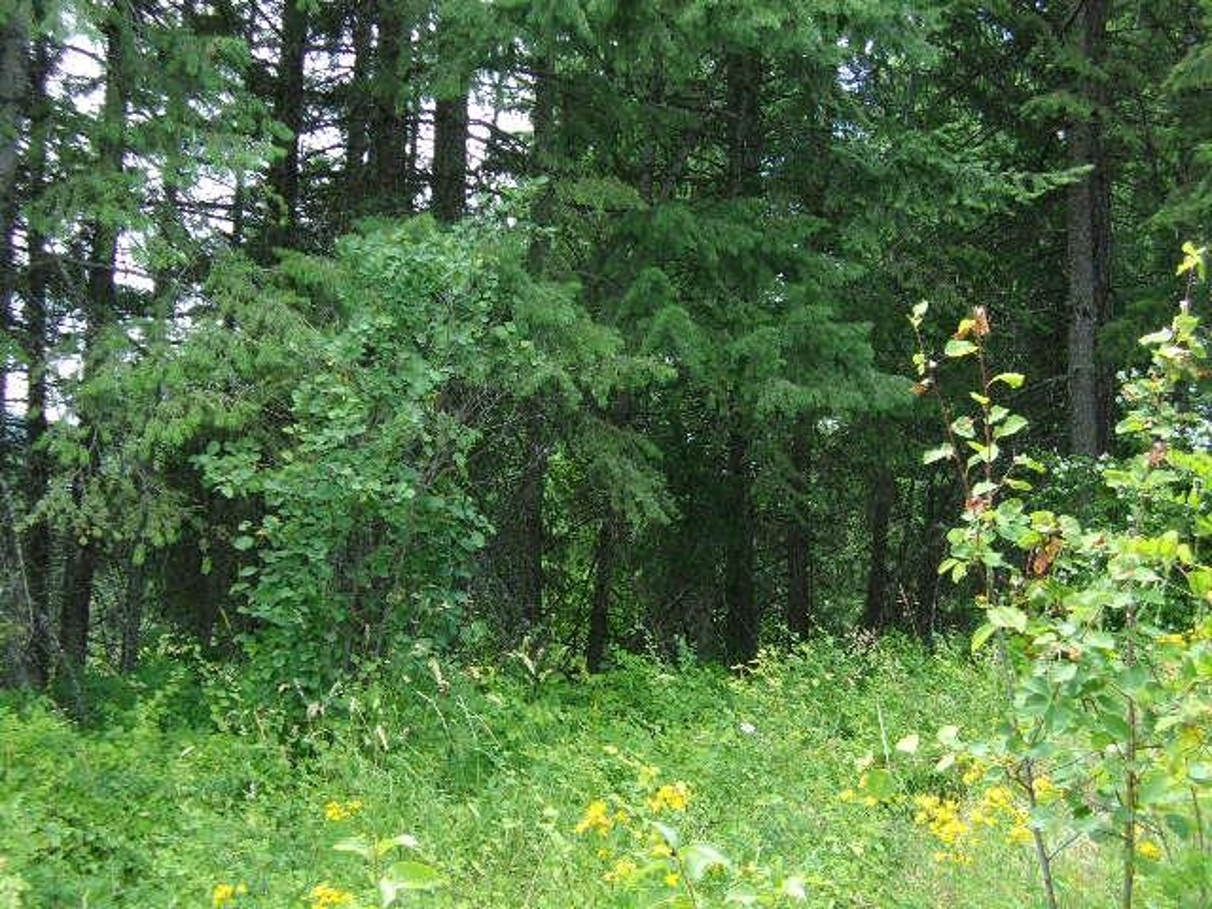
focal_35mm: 53
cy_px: 454
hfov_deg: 36.2
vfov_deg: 27.5
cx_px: 606
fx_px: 1856
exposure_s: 1/85
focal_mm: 9.4
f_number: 4.2
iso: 80
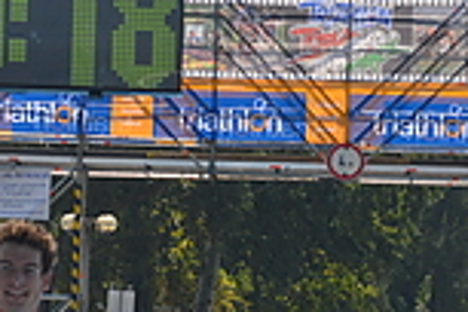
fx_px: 4212
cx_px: -12
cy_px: 347
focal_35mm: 324
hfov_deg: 6.3
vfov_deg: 4.2
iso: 100
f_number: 13
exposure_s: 1/200
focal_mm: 50
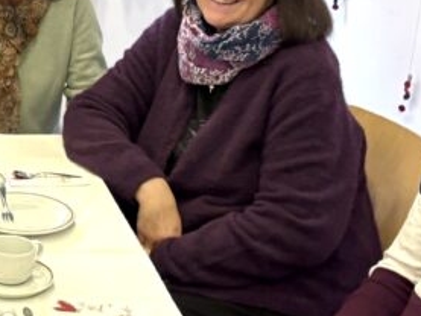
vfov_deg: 15.4
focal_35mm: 96
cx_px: -81
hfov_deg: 19.3
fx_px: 1168
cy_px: 126
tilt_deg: -19.3
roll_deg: +0.2
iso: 160
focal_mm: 5.96
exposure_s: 1/50
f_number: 1.6
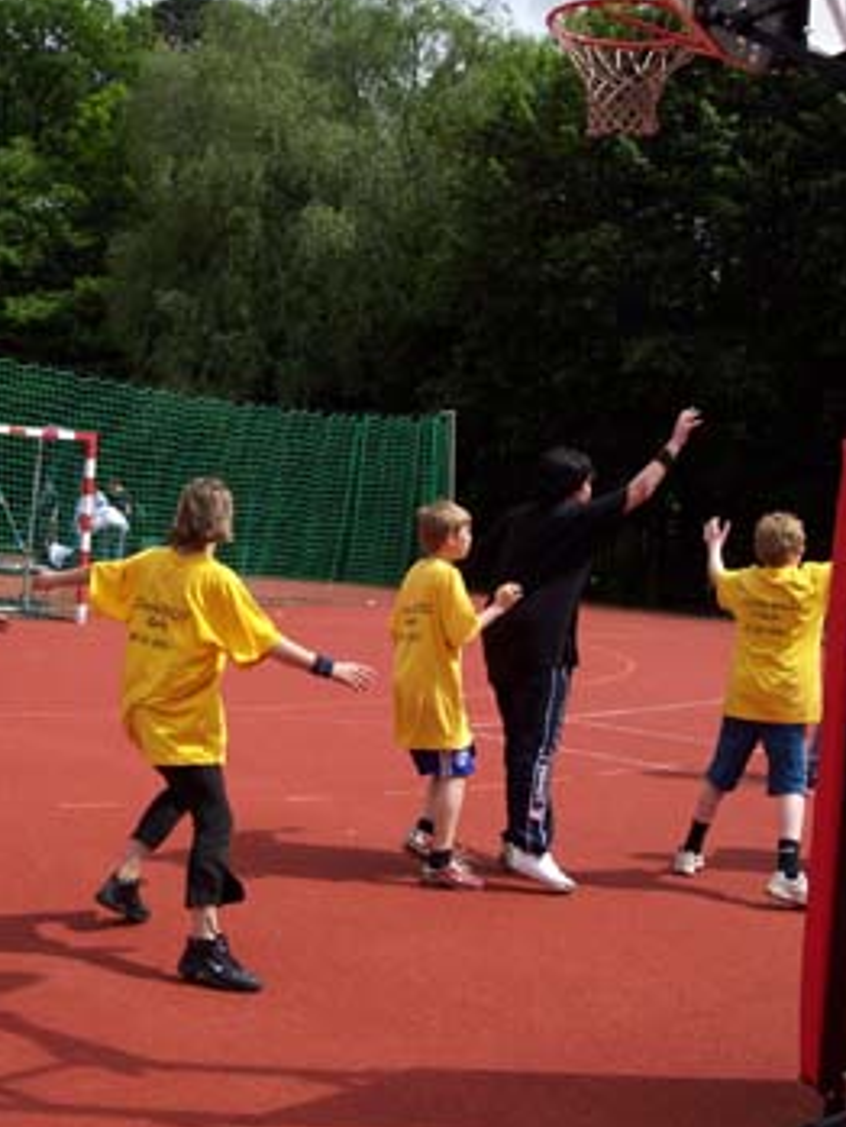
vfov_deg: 38.9
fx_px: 1596
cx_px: 413
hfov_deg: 29.7
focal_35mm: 49
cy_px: 572
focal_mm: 8
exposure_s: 1/1000
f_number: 4.8
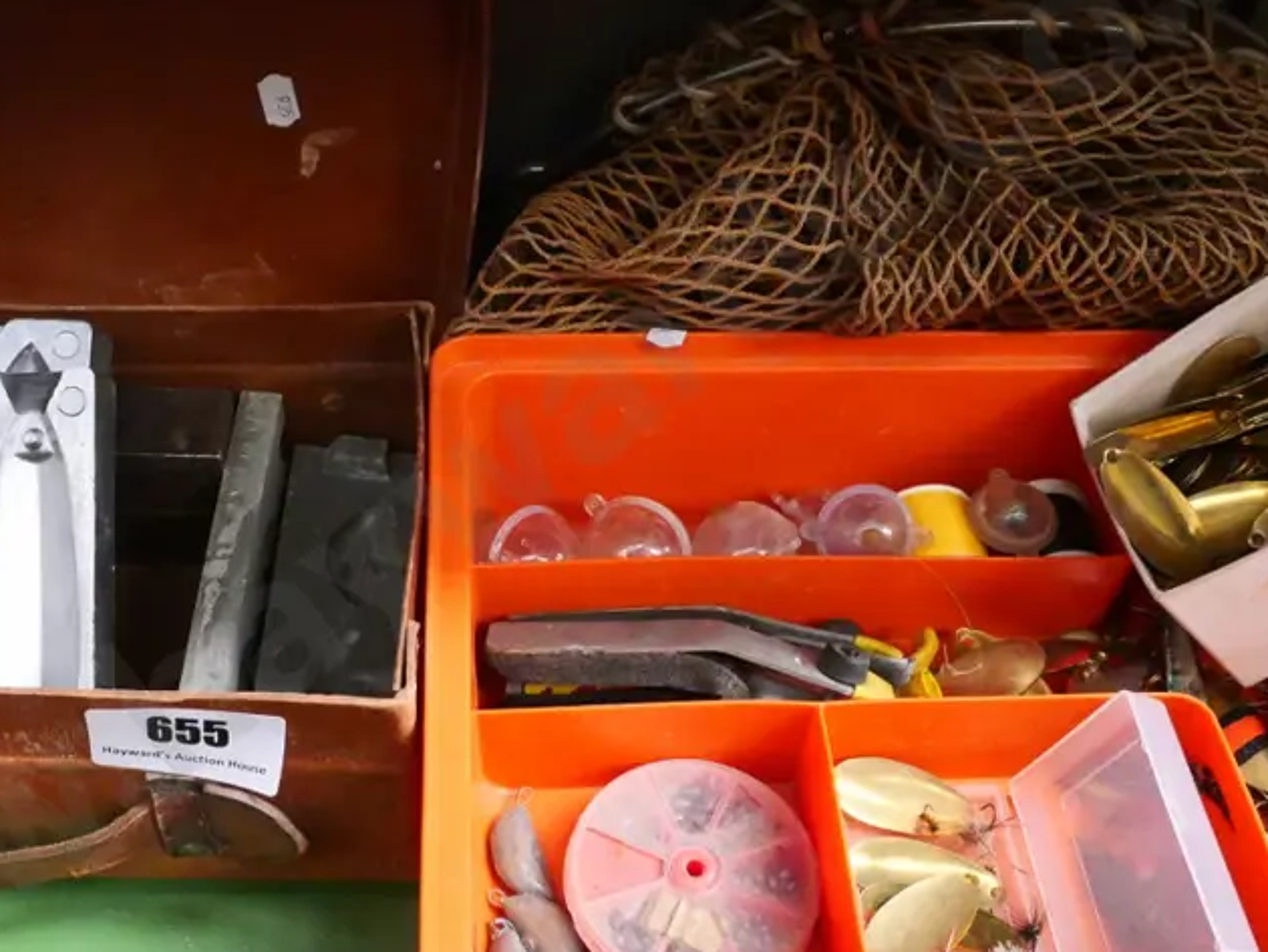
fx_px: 1429
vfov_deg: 36.8
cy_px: 457
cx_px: 521
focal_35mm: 39
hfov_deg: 47.6
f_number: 5.6
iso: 6400
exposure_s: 1/160
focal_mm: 12
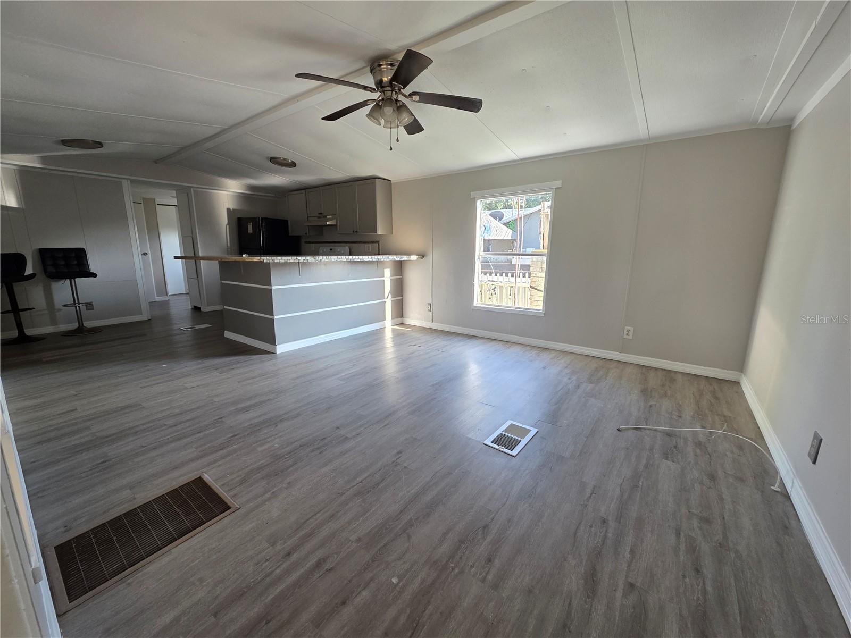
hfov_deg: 106.2
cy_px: 319
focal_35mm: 13
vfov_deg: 89.9
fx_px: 320
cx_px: 426
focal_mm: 2.2
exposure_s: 1/120
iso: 160
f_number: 1.9
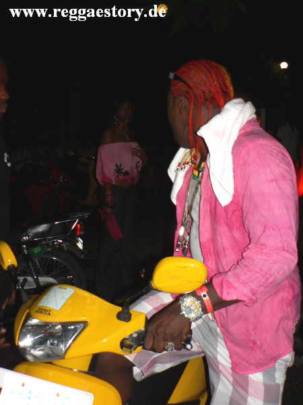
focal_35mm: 35
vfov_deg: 52.6
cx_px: 152
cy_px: 202
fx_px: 408
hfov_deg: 40.7
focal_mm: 6
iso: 100
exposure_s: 1/60
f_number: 2.8
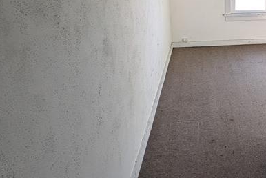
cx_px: 249
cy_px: 29
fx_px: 244
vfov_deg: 38.1
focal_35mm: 33
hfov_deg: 49.5
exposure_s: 1/92.5
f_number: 1.95
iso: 39
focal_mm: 2.23
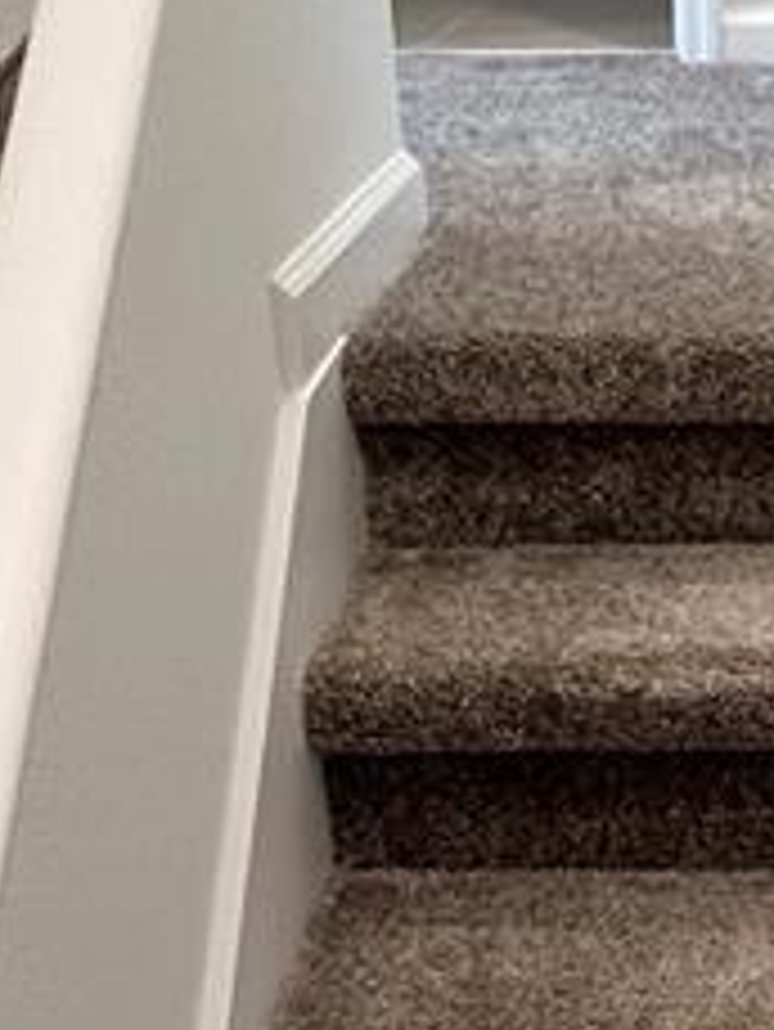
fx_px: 2025
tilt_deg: -26.5
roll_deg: +1.2
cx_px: 824
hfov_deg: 20.7
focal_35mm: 68
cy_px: 837
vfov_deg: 27.9
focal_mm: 1.57
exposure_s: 1/60
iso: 200
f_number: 1.8
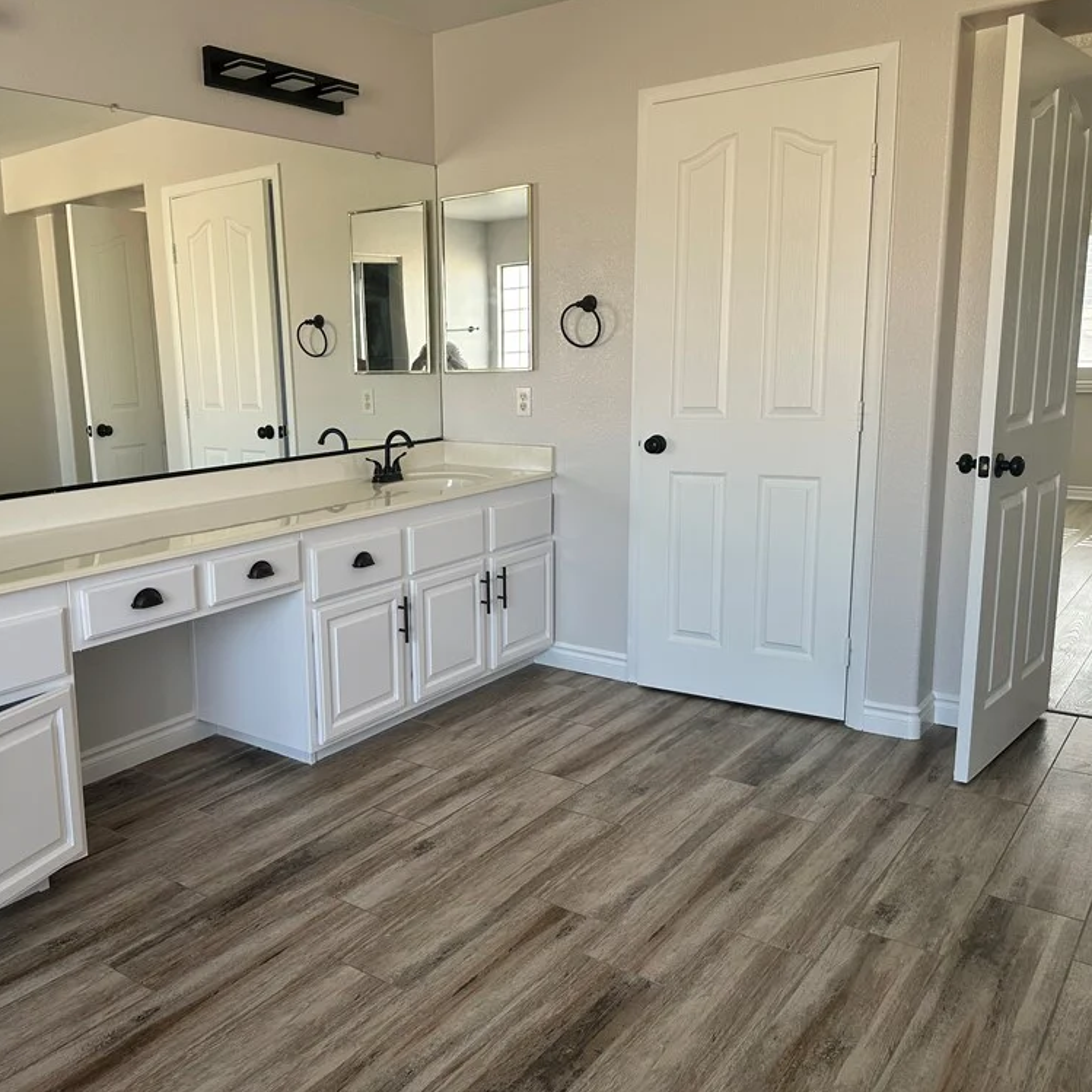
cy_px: 535
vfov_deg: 55.6
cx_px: 394
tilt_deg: -10.2
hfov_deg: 54.8
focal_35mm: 29
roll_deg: +2.1
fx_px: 1035
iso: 80
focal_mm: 6.86
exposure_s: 1/121
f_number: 1.78
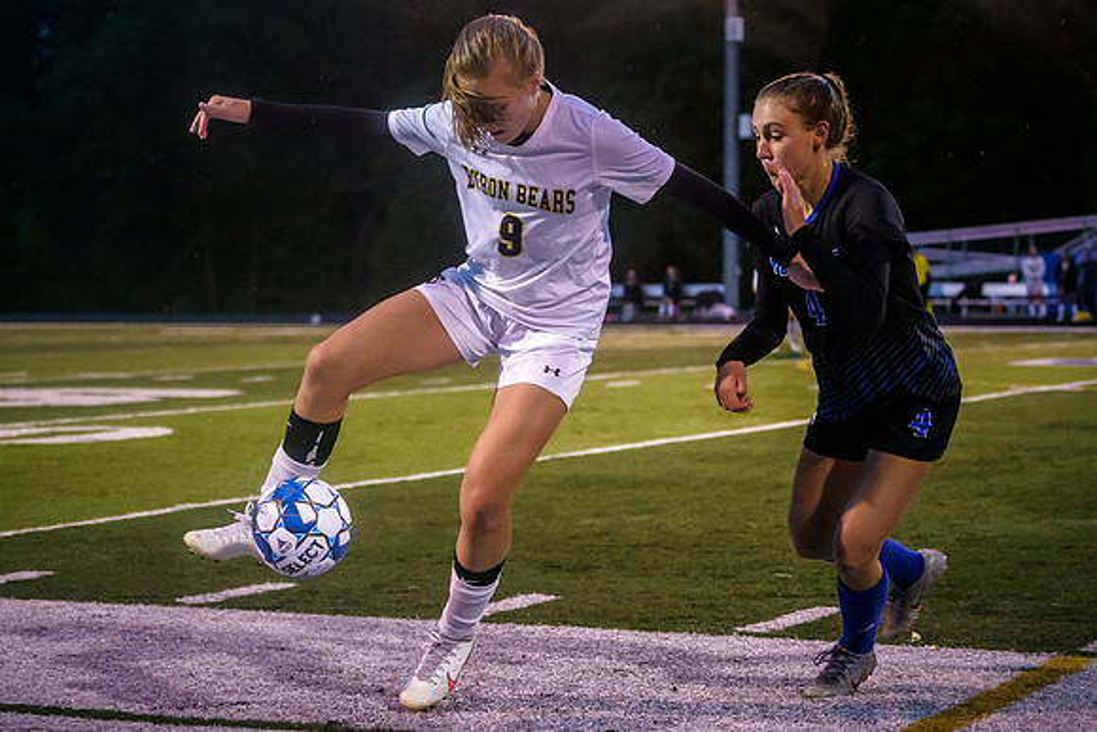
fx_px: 2838
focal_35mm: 93
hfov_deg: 21.9
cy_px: 325
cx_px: 450
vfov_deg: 14.7
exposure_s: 1/800
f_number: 4
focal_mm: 78
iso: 10000
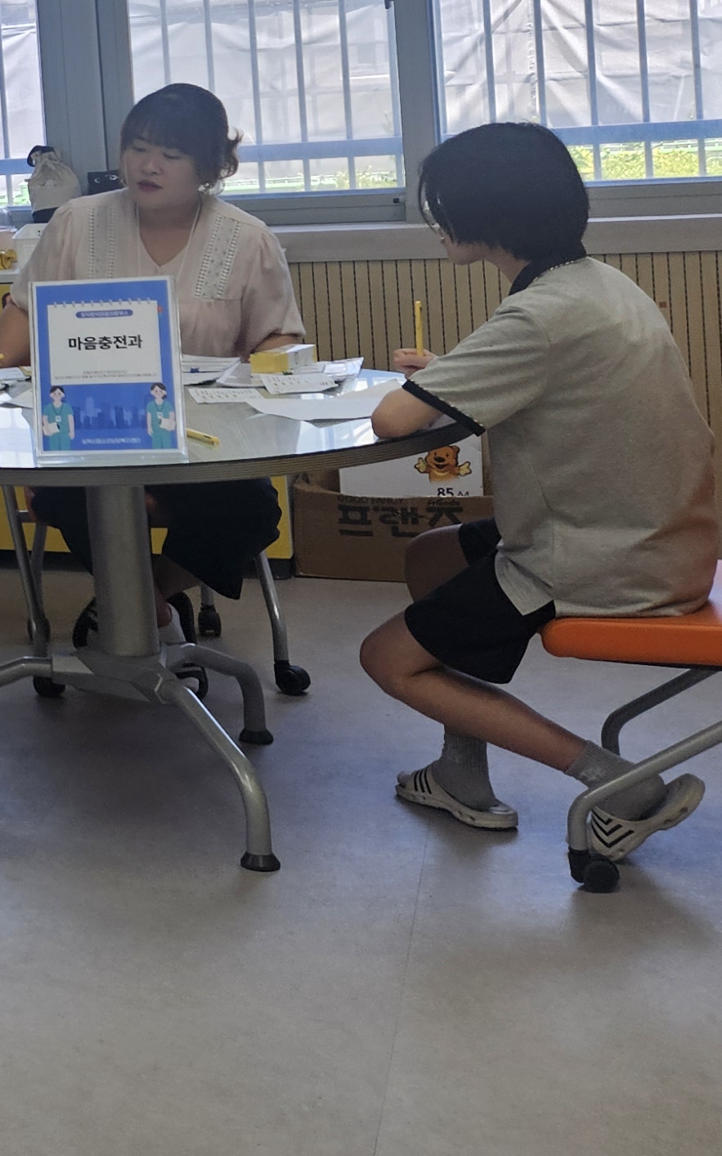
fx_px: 2173
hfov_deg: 15.1
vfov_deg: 28.9
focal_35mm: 69
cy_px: 172
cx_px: -746
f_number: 1.8
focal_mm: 5.4
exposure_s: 1/120
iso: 50
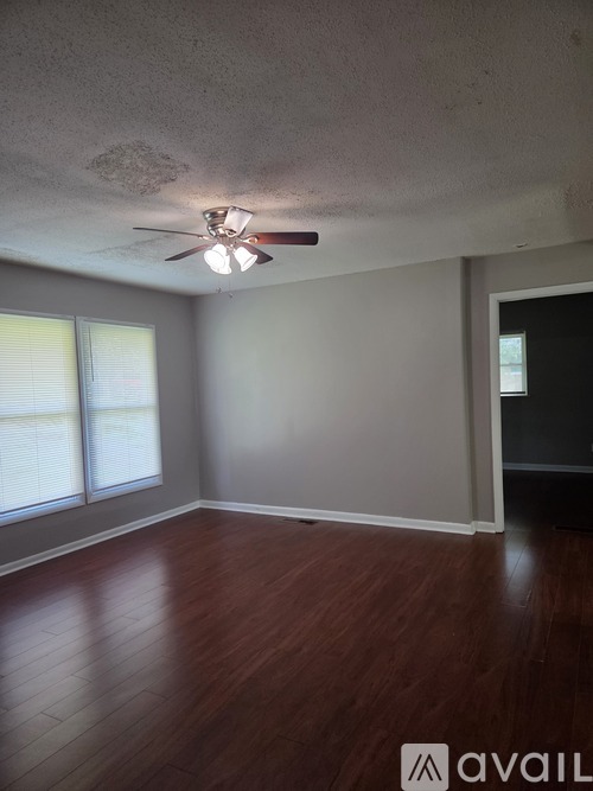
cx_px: 296
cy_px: 396
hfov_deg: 58.9
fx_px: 526
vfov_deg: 73.9
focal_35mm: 23
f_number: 1.8
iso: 320
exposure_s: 1/120
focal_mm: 5.4
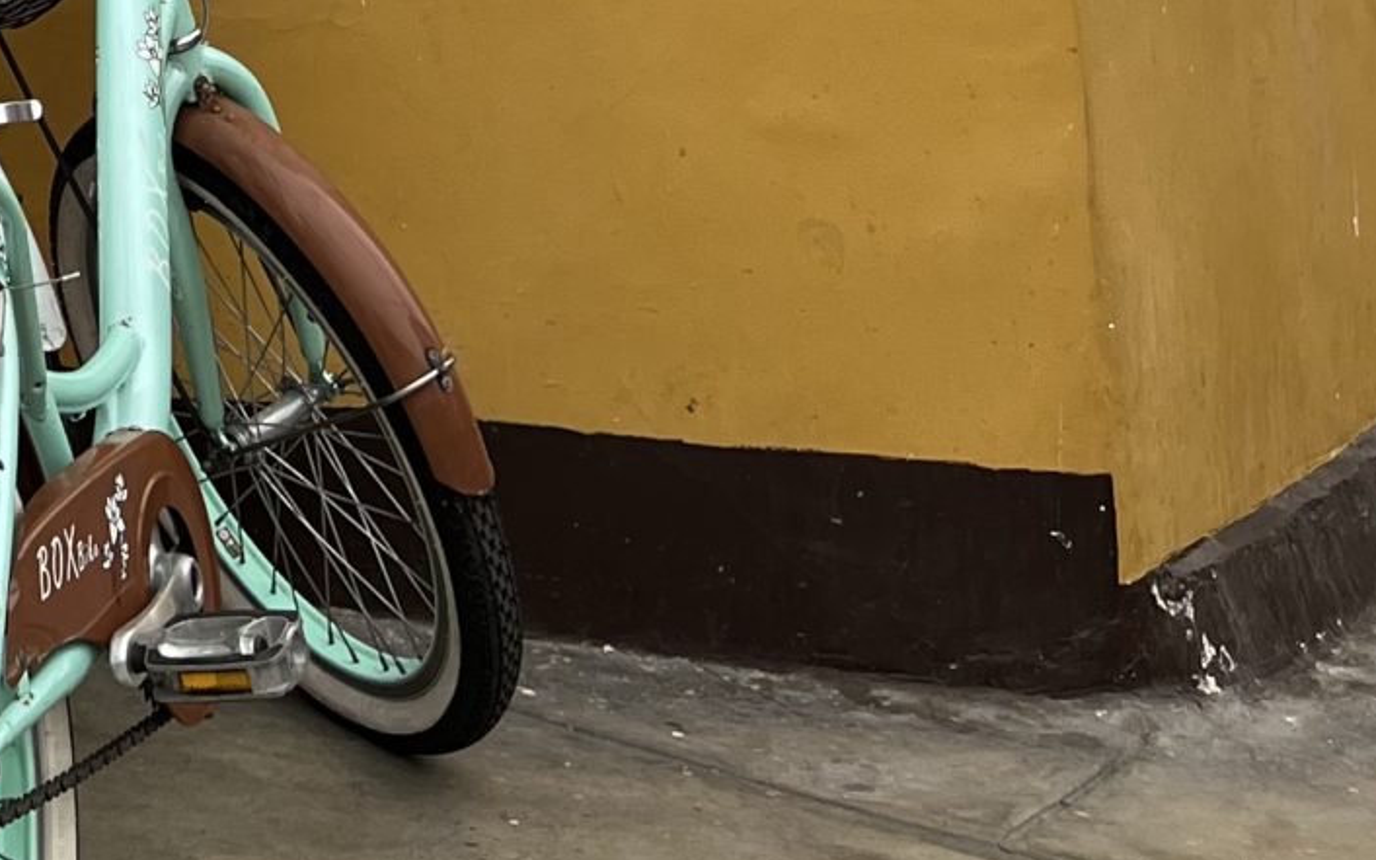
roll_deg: +0.4
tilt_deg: +9.0
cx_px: -466
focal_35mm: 100
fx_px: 3749
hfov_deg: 19.1
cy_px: -1344
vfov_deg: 10.7
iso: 50
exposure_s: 1/309
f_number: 1.6
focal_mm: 5.1
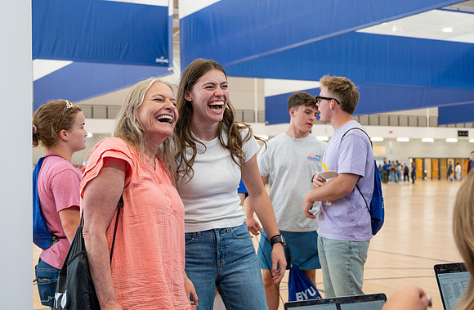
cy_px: 151
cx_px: 271
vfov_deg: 23.0
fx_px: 761
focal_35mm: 58
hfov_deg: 34.6
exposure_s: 1/250
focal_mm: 36
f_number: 4
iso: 2000
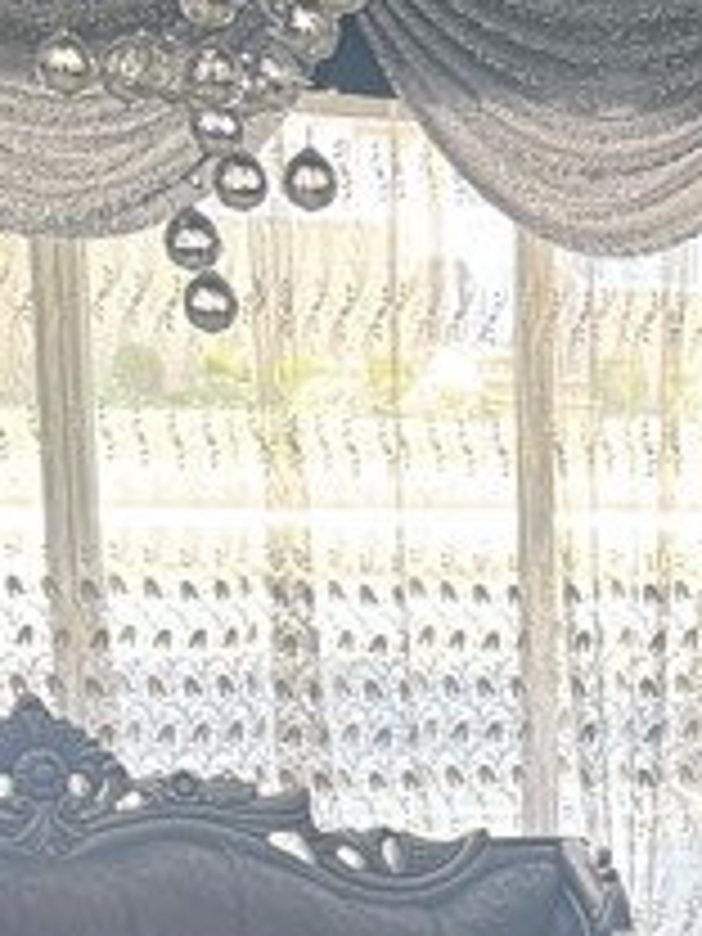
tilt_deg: -17.9
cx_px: 976
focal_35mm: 118
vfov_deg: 15.3
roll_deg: -2.5
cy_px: 1436
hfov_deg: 12.1
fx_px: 3191
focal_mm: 6.76
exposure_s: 1/89
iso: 200
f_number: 1.78
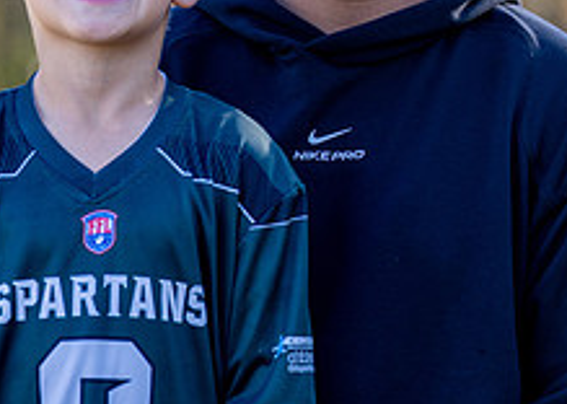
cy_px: 64
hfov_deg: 5.4
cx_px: 387
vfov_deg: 3.8
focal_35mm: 376
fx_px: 6049
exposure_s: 1/640
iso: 200
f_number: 2.8
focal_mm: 120
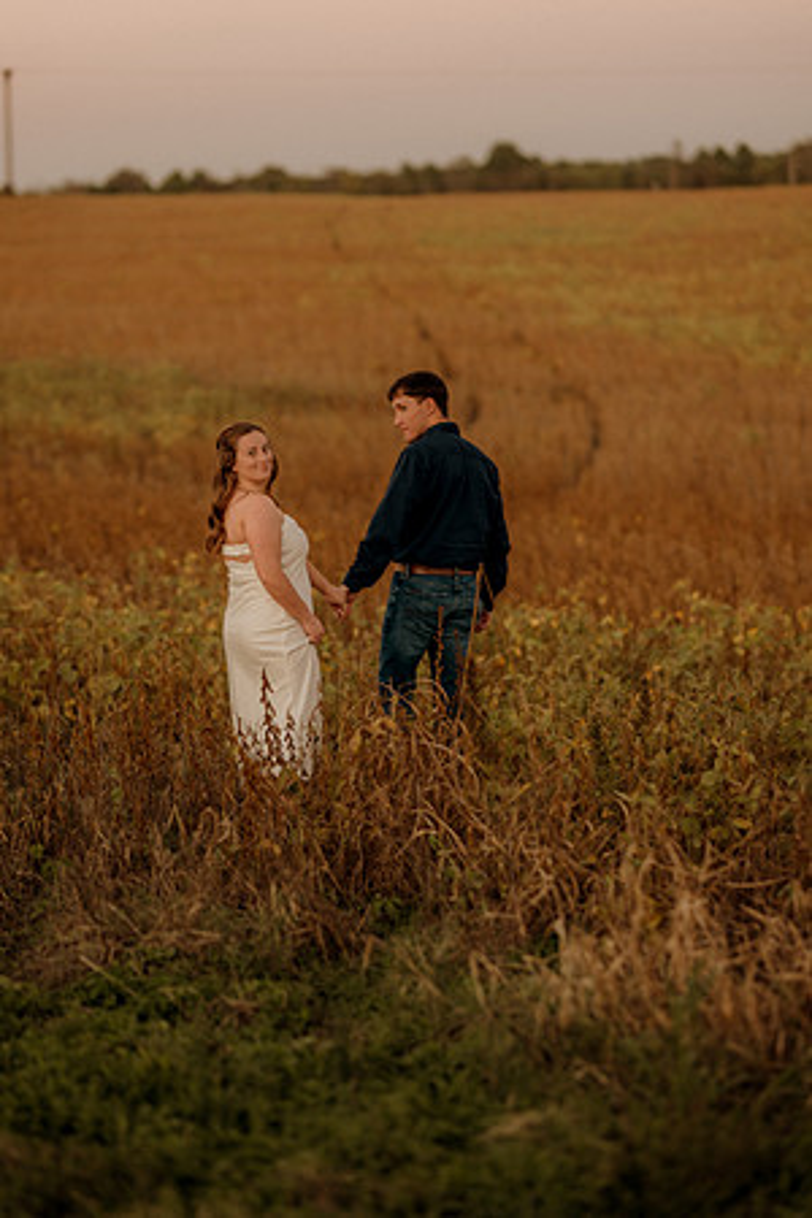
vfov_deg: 23.9
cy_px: 609
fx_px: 2876
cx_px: 406
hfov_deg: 16.1
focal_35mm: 85
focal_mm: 85
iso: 200
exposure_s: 1/125
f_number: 1.8
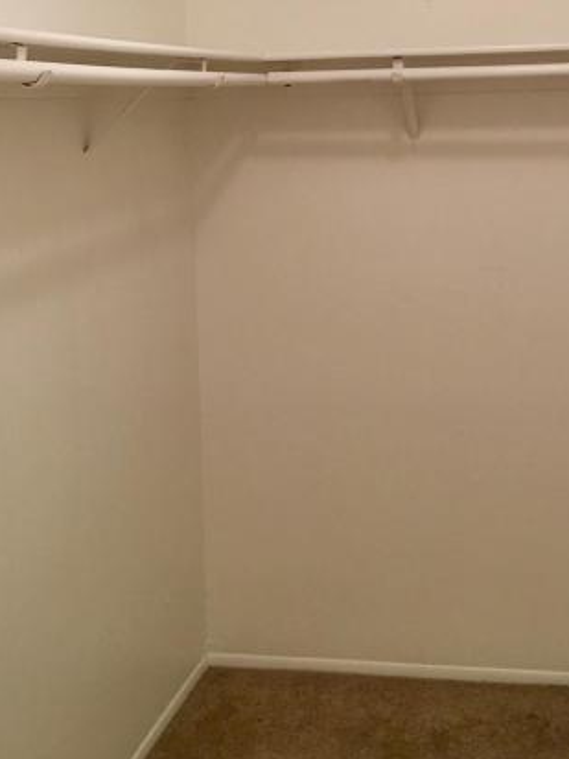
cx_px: 376
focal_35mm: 54
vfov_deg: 34.4
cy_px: 146
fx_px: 1183
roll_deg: +1.1
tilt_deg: -1.9
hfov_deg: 26.9
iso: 40
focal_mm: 4.15
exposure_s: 1/15
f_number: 2.2
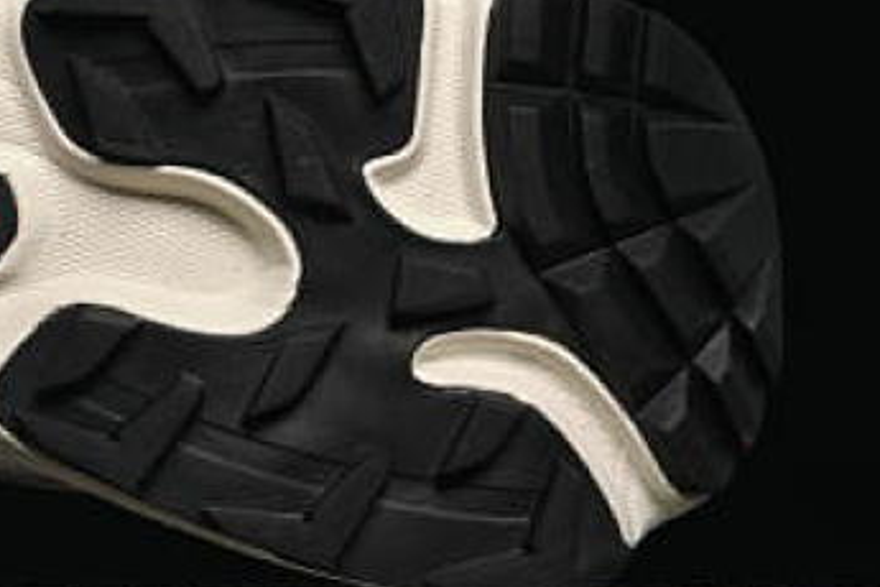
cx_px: -237
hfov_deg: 8.6
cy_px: 33
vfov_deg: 5.8
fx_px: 5744
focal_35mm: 235
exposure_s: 1/60
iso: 160
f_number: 6.3
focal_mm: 50
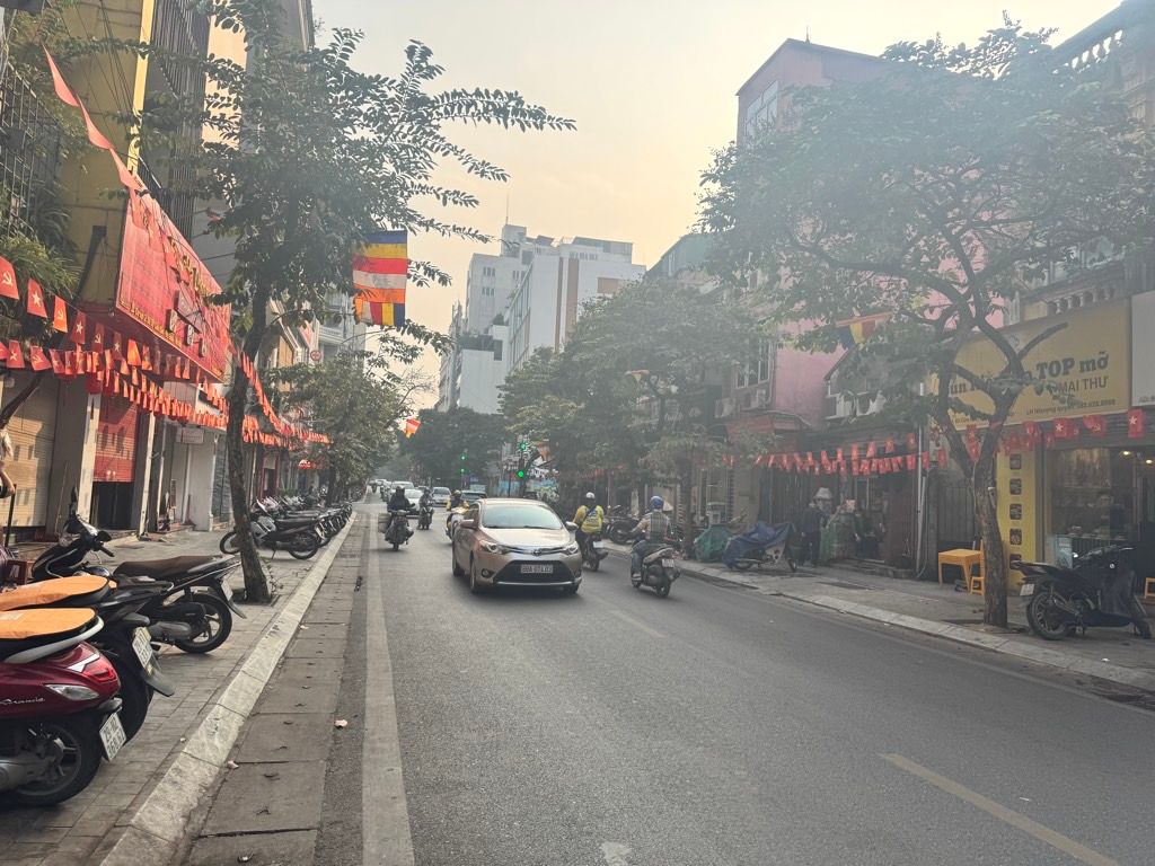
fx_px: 801
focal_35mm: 24
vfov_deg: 56.8
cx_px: 578
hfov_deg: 71.6
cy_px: 433
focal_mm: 6.76
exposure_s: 1/1869
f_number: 1.78
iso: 80
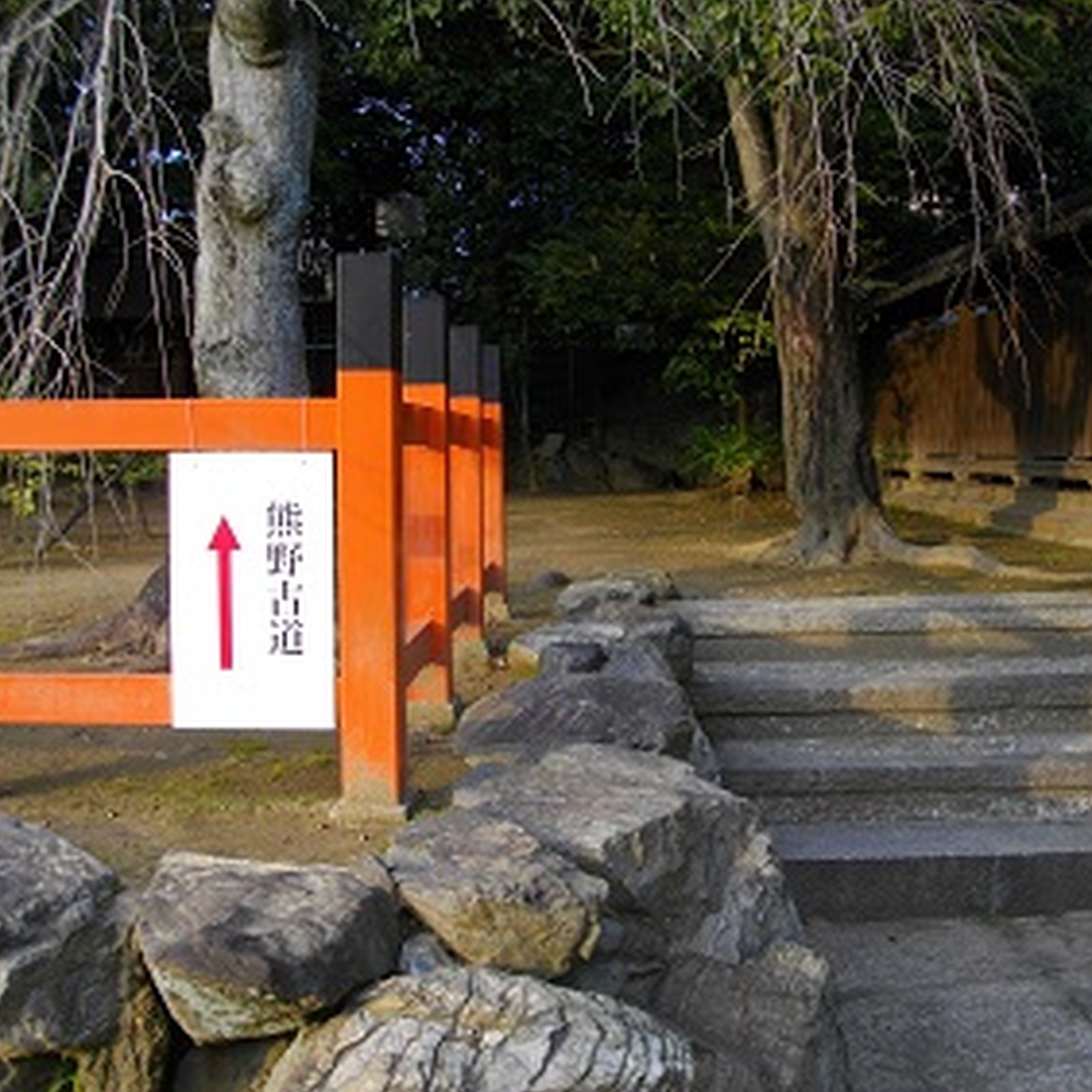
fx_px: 1392
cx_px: 641
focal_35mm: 39
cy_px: 546
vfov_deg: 42.8
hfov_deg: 42.7
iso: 100
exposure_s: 1/160
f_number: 2.9
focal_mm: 5.7
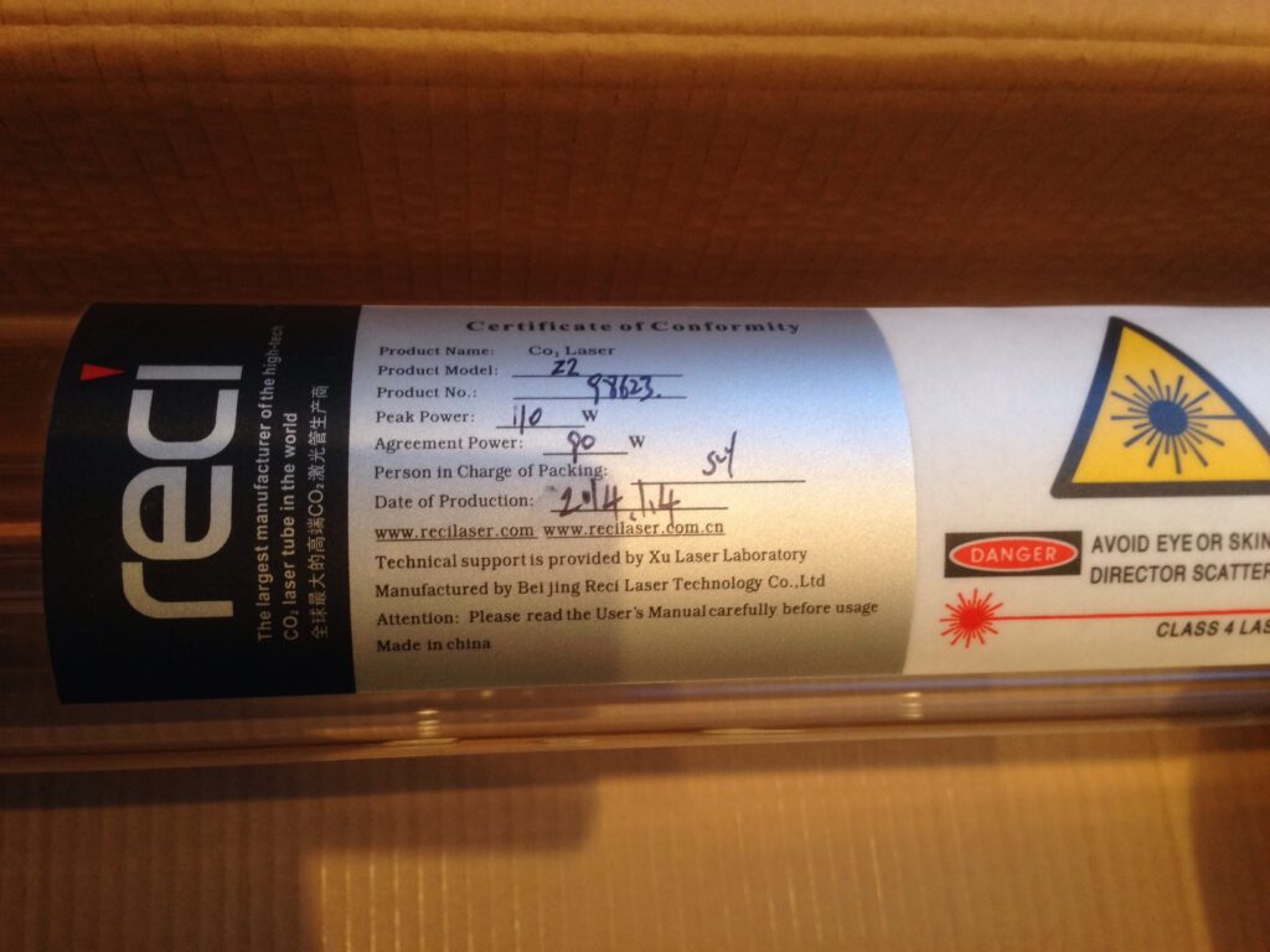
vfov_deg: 42.9
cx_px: 635
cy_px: 476
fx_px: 1211
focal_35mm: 33
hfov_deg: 55.4
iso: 100
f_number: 2.4
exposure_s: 1/20
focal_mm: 4.12
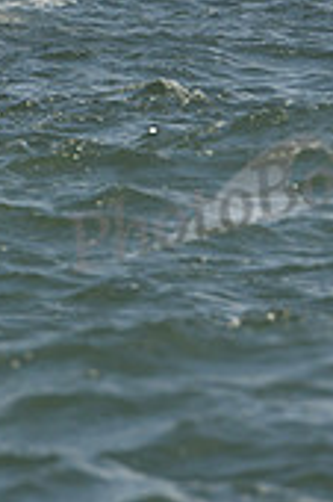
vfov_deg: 3.0
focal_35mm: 682
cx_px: -84
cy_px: -216
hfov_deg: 2.0
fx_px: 9481
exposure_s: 1/1600
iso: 280
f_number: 8
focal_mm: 200
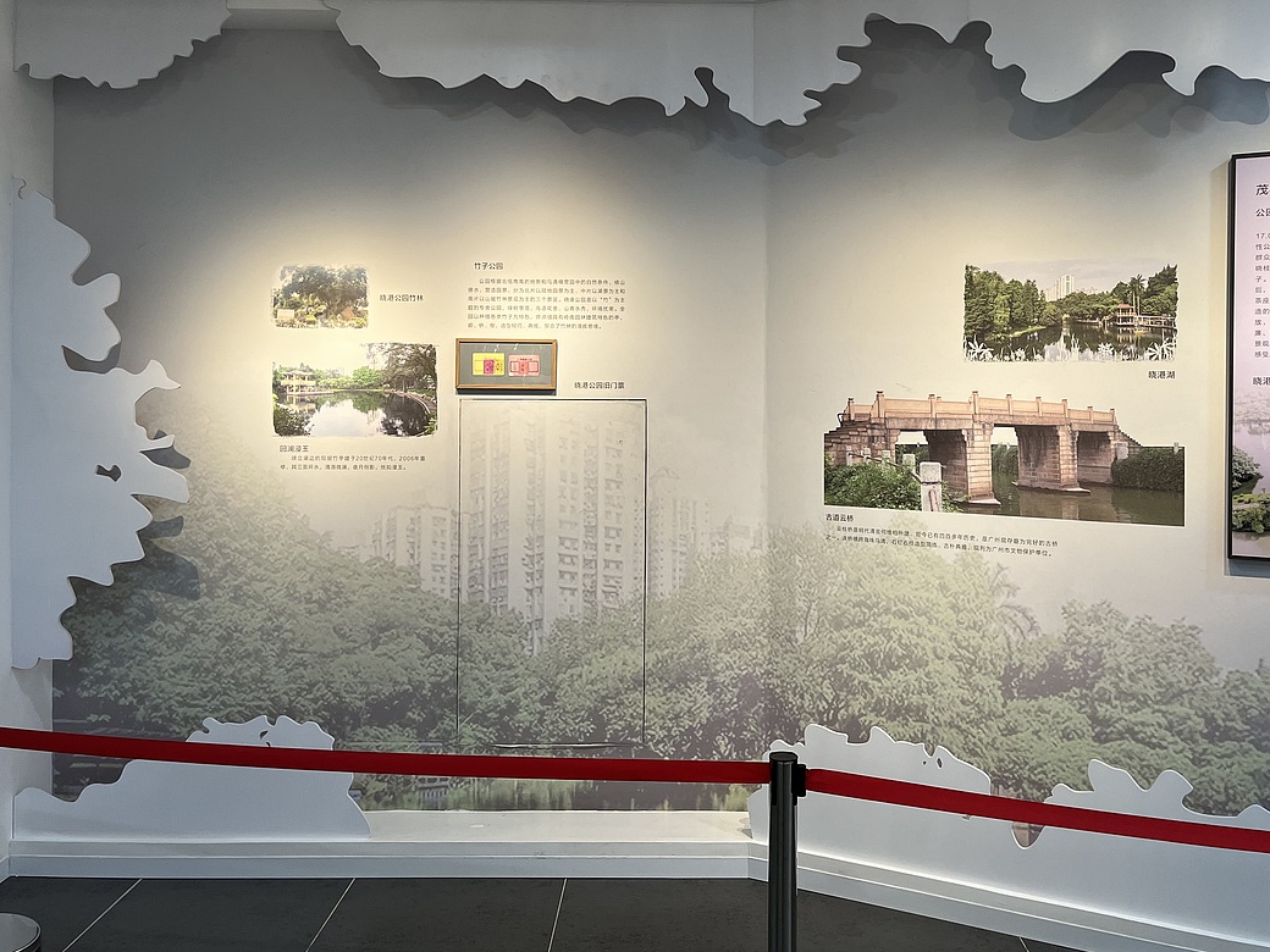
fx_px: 1174
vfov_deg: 44.0
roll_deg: -0.3
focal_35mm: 32
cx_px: 698
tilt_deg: -0.1
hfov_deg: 56.7
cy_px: 397
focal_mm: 5.1
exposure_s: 1/100
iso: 80
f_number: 1.6
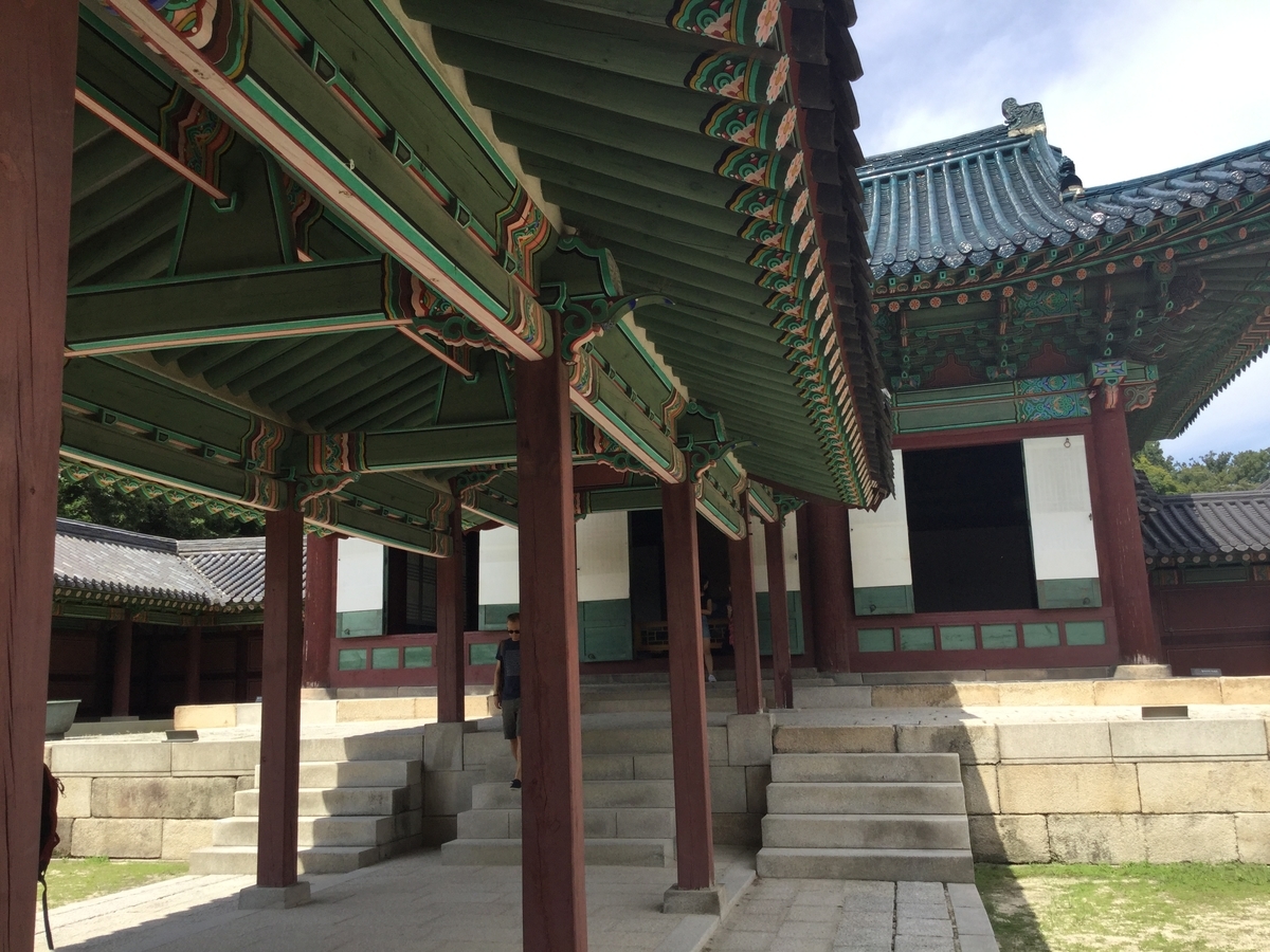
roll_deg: +0.2
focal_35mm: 31
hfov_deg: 58.4
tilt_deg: +9.3
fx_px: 1137
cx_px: 635
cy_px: 476
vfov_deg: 45.4
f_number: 2.4
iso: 25
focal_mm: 3.3
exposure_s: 1/727
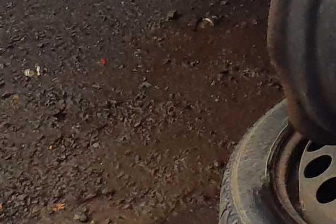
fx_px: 1708
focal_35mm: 183
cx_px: 676
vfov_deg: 6.7
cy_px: -502
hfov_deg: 10.3
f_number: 1.9
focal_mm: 3.58
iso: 40
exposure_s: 1/1980
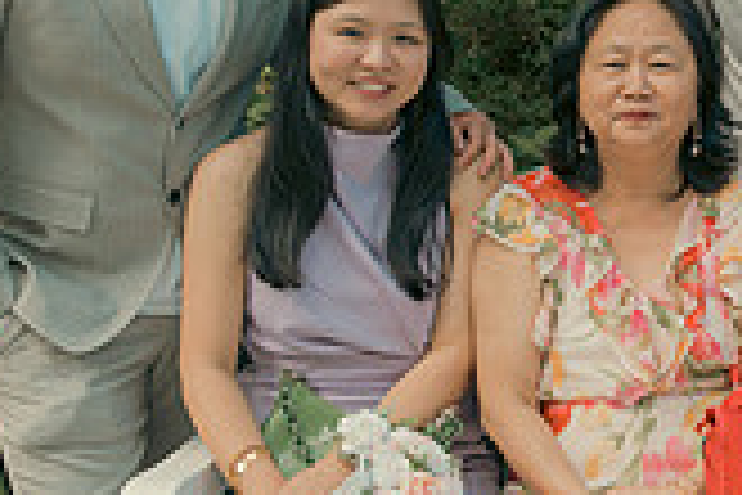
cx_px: 1025
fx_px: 2246
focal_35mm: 109
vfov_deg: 12.6
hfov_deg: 17.3
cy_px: 245
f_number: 3.5
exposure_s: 1/160
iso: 125
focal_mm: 31
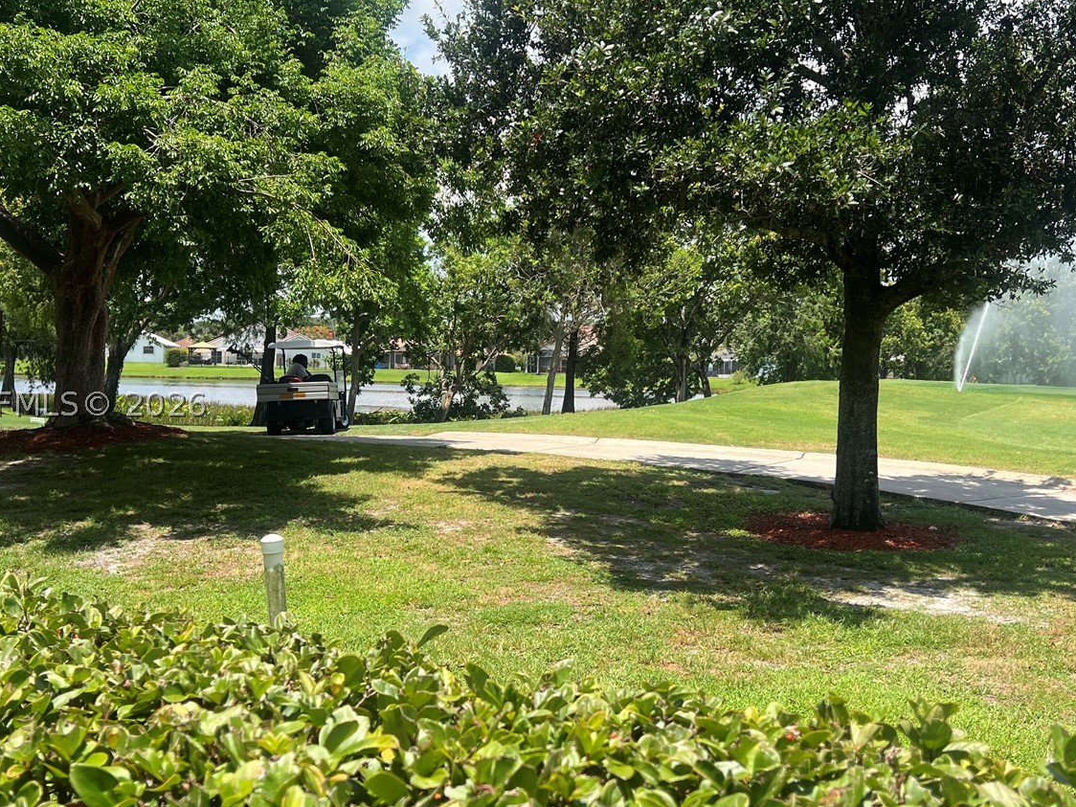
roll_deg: -1.7
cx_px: 500
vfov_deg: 38.7
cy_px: 404
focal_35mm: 37
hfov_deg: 50.1
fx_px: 1150
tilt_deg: -2.2
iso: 50
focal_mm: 5.7
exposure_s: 1/2083
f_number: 1.5
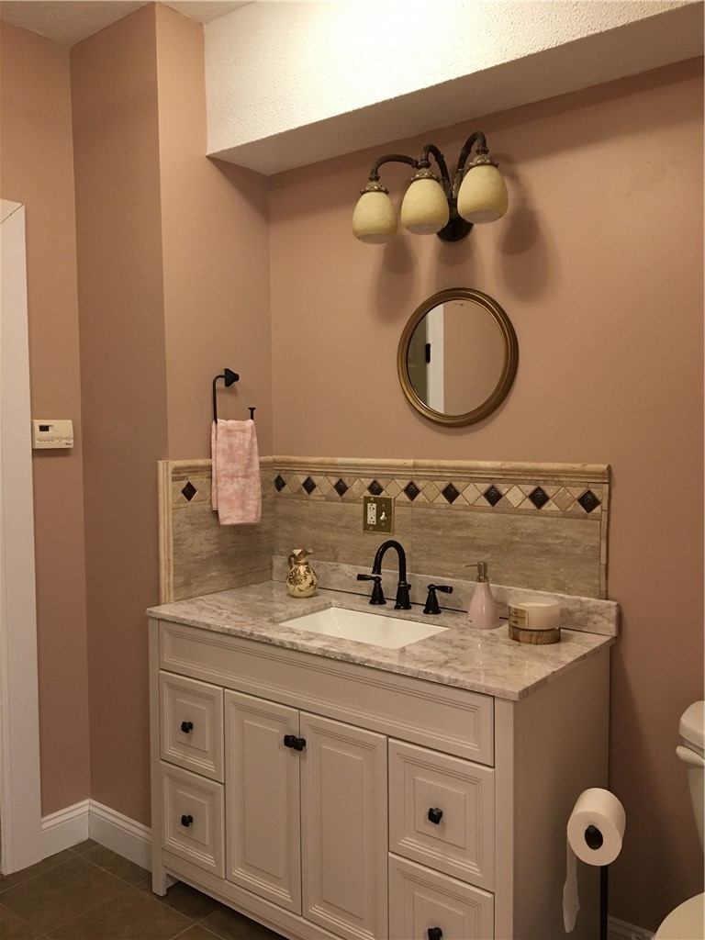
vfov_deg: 61.7
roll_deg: +0.0
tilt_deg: -3.6
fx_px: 787
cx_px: 352
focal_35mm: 29
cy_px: 470
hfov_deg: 48.2
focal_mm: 4.15
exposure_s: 1/30
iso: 160
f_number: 2.2
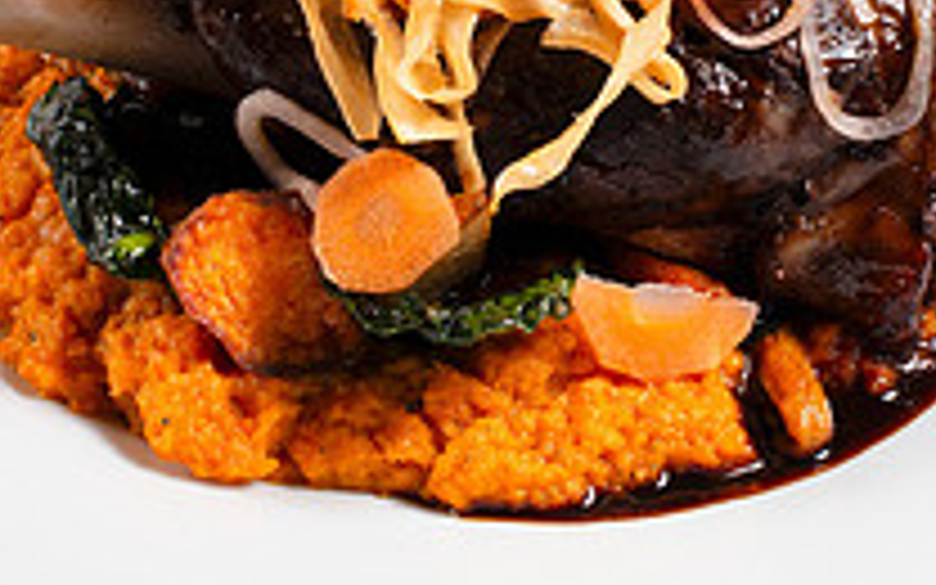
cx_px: 496
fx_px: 4234
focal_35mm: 166
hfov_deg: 12.6
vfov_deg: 7.9
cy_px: 119
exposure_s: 1/200
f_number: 9
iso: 200
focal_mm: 50
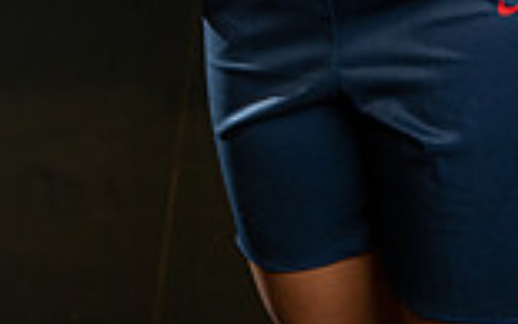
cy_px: -408
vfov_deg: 8.0
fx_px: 2175
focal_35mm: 154
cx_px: 364
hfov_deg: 13.6
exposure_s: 1/250
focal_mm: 52
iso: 800
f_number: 7.1
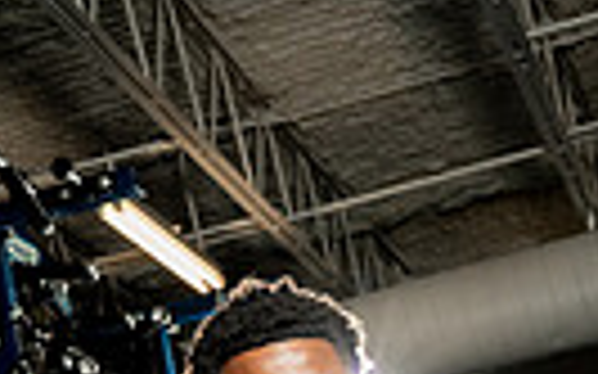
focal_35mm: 131
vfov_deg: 9.0
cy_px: 919
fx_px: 2134
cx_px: 360
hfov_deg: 15.9
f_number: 7.1
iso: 640
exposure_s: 1/200
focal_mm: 38
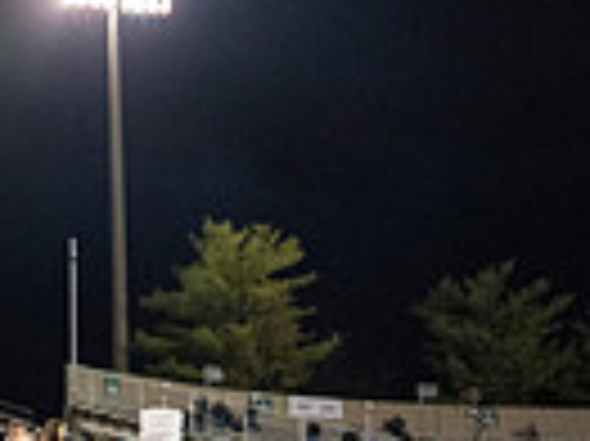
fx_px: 1737
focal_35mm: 102
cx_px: -649
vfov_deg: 13.8
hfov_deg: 15.0
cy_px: 623
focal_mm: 24
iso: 2000
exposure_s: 1/500
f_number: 3.2
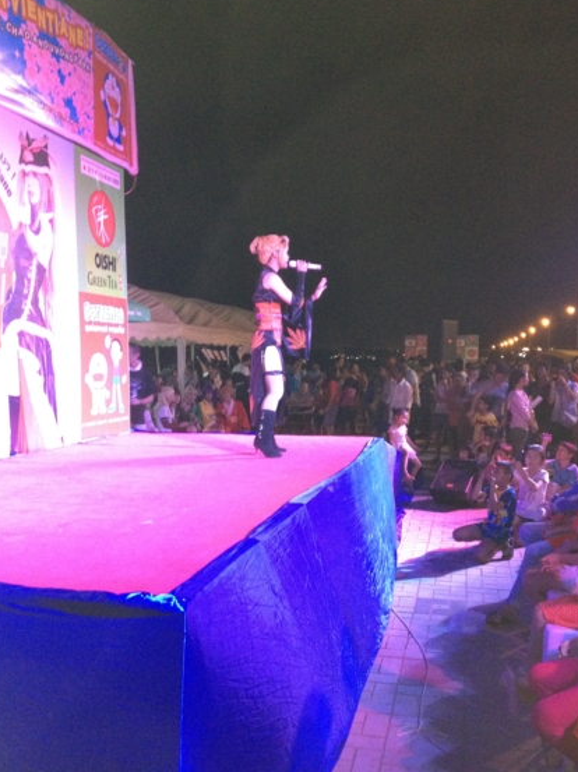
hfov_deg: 37.7
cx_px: 297
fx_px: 847
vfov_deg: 49.0
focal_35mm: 38
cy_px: 409
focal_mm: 4.28
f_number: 2.4
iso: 320
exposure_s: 1/20
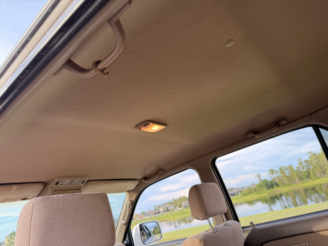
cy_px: 123
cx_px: 164
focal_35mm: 24
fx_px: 227
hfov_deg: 71.6
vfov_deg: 56.8
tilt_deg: +20.0
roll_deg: +14.0
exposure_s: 1/177
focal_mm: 6.76
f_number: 1.78
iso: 80
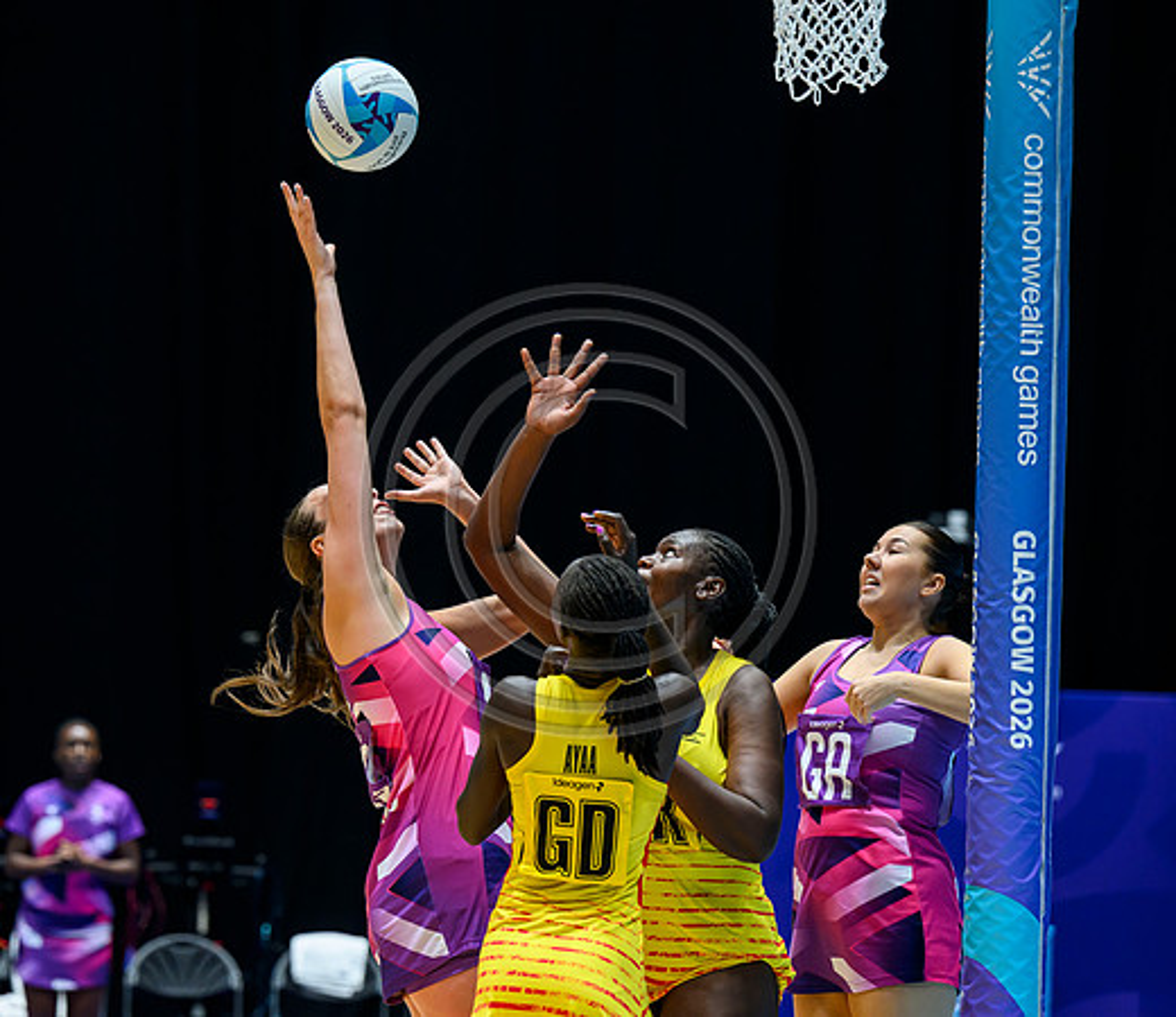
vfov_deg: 8.9
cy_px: 508
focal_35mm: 183
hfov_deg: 10.2
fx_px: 6573
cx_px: 413
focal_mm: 155
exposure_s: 1/1250
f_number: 3.5
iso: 2500
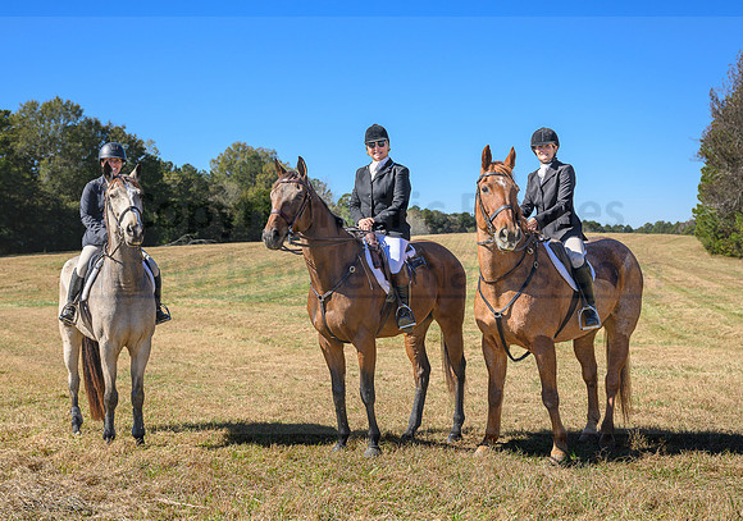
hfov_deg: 40.4
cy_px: 302
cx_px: 326
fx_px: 1008
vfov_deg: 29.0
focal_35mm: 48
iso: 64
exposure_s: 1/500
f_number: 4
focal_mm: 40
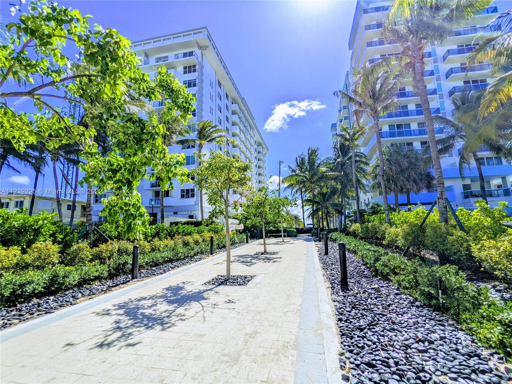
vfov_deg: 78.1
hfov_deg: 94.5
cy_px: 192
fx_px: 237
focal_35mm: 16
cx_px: 256
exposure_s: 1/2732
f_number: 2.2
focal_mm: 2.22
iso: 43
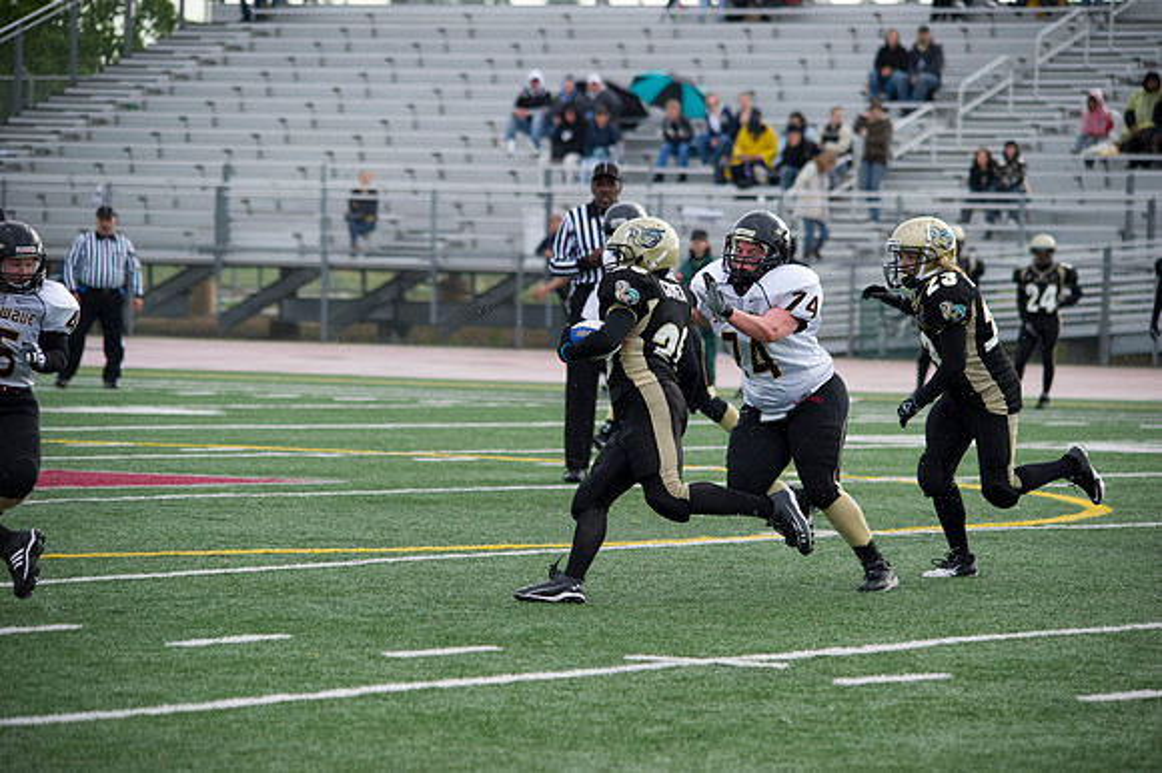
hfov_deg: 9.0
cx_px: 581
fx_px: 7419
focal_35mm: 230
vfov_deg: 6.0
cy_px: 386
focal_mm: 230
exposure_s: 1/1000
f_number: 5.6
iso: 1250
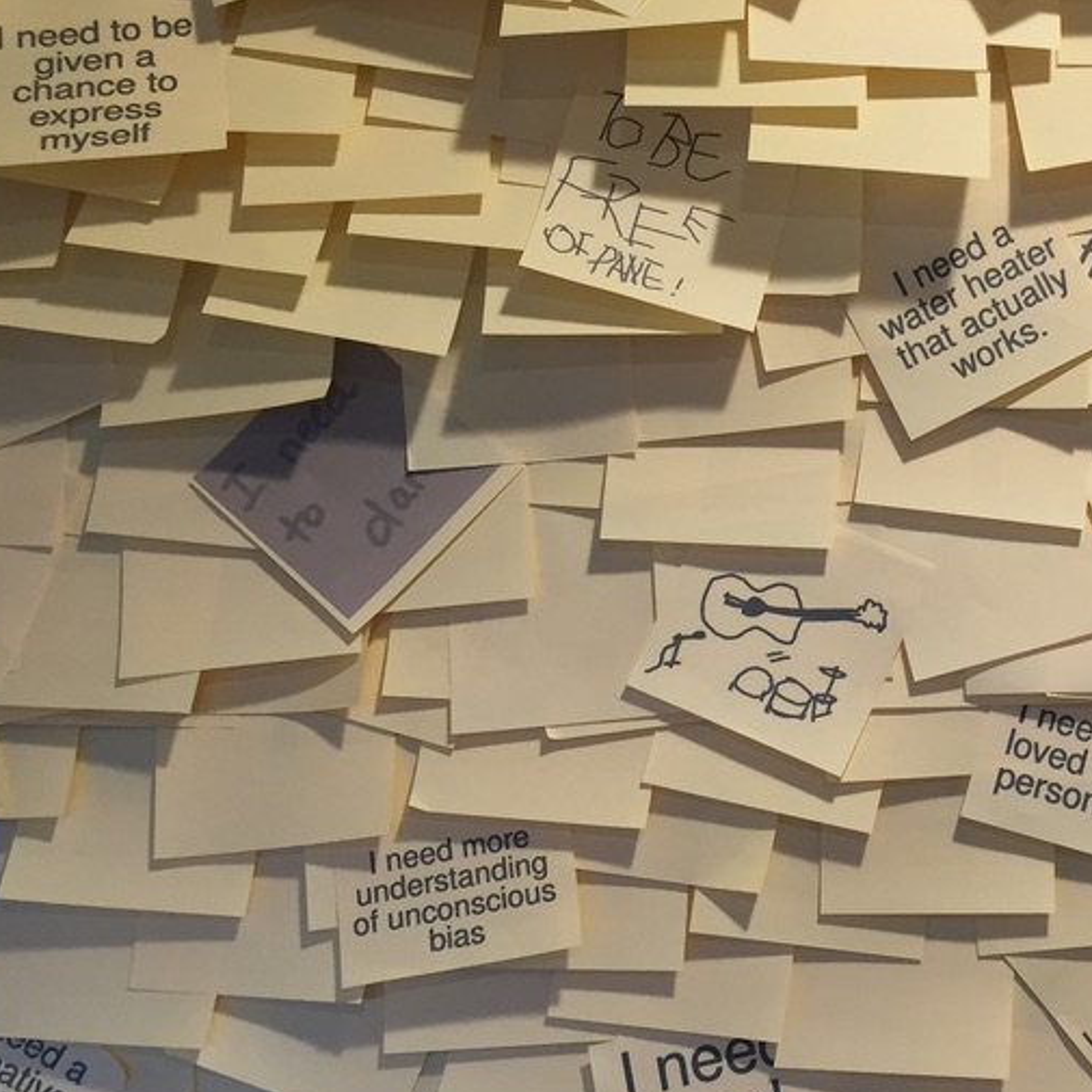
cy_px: 534
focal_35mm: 52
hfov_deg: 31.5
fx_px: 1856
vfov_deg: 32.8
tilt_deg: +1.6
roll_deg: +0.8
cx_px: 941
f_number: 2.2
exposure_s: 1/33
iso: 40
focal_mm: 4.15
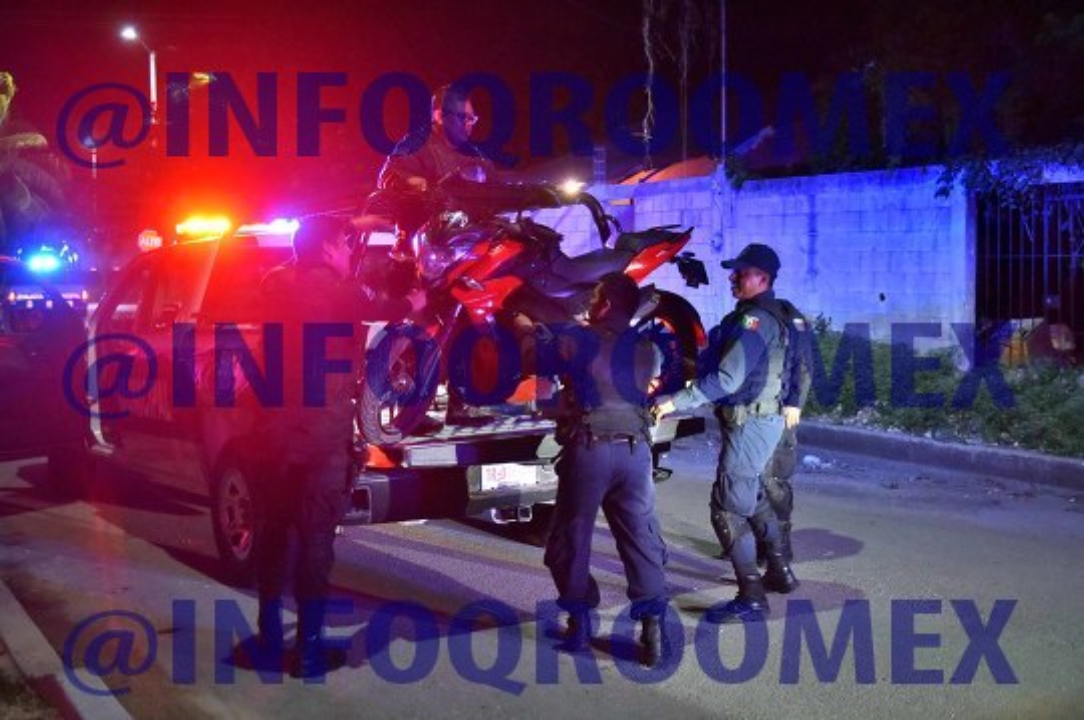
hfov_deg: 46.4
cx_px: 542
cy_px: 360
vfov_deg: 31.8
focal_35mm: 42
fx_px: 1263
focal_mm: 42
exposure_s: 1/100
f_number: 3.5
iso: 4000
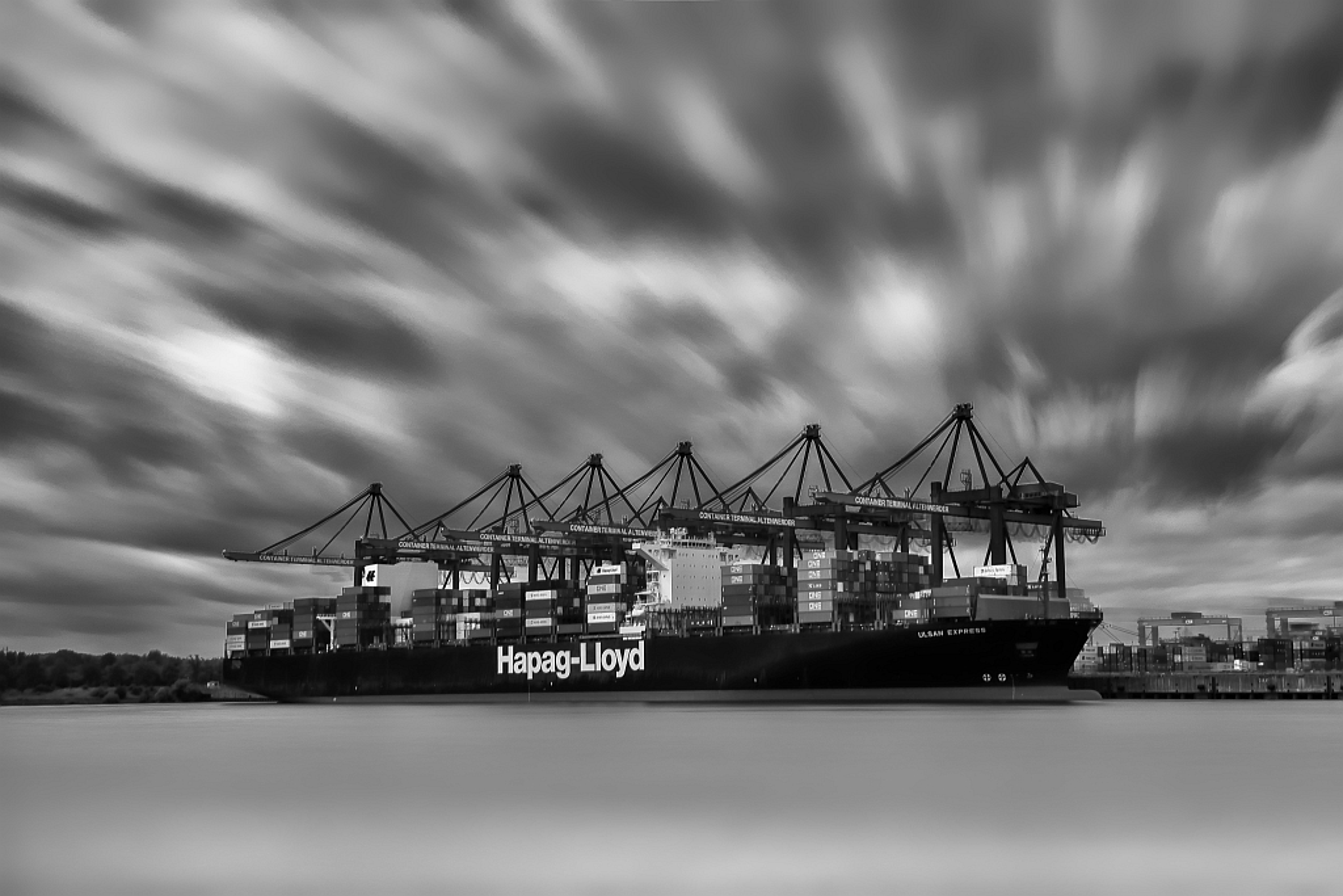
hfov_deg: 41.1
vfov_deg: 28.1
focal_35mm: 48
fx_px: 1791
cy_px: 448
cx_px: 672
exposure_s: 100
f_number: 8
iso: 160
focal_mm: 32
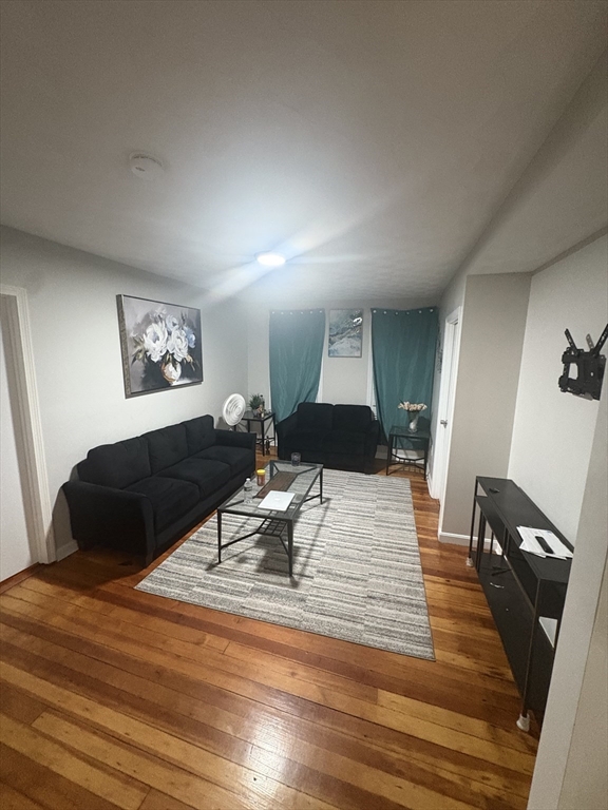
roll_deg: -0.8
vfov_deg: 102.1
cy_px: 405
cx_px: 304
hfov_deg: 85.7
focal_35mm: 14
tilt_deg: -9.1
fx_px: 328
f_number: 2.2
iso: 640
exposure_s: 1/40
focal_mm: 2.22
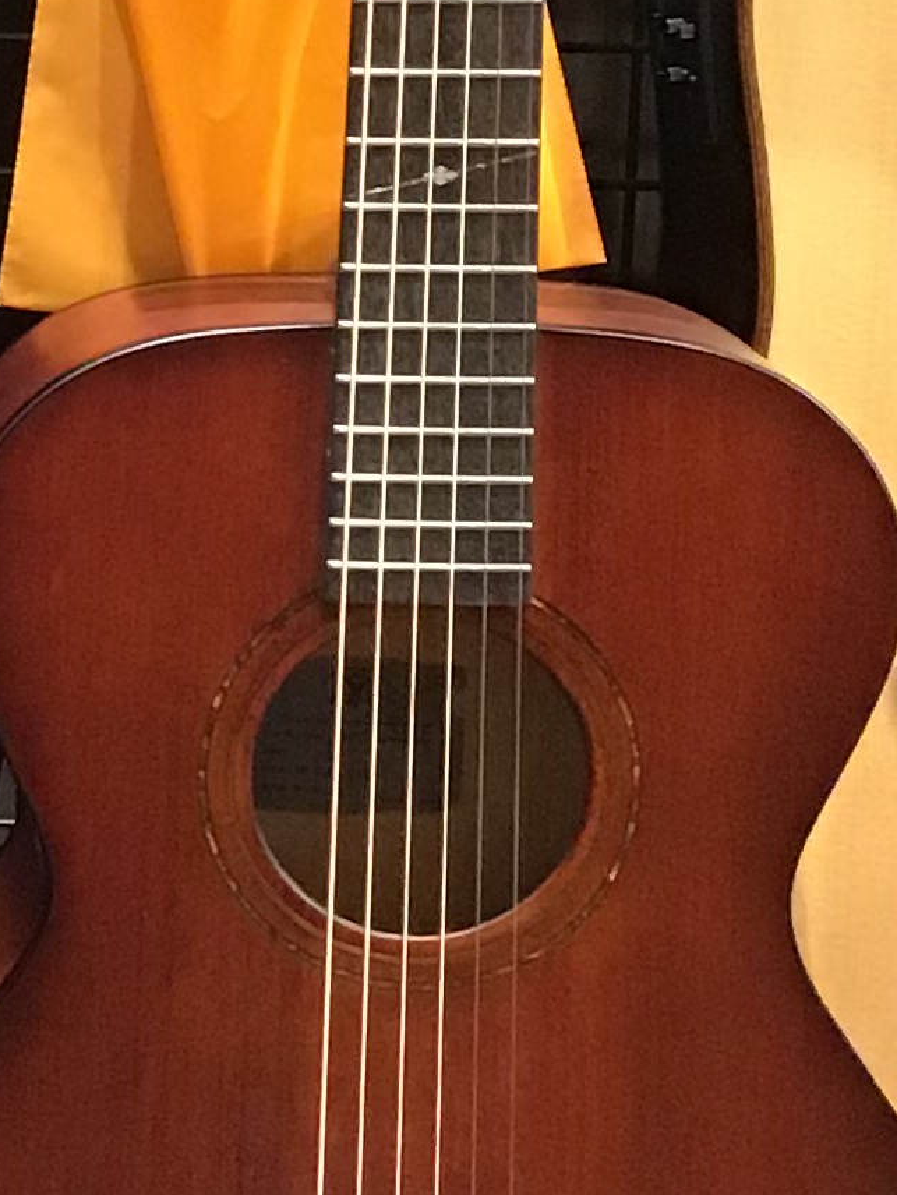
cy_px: 127
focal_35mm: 118
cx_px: -409
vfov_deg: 16.5
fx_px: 4076
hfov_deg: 12.0
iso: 200
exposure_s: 1/24
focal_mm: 3.3
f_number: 2.4
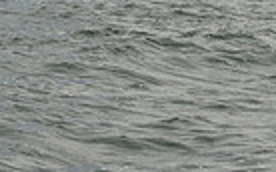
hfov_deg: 6.1
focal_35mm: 343
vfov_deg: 3.7
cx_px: -75
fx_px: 2578
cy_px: -386
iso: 400
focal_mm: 80
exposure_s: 1/1000
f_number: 13
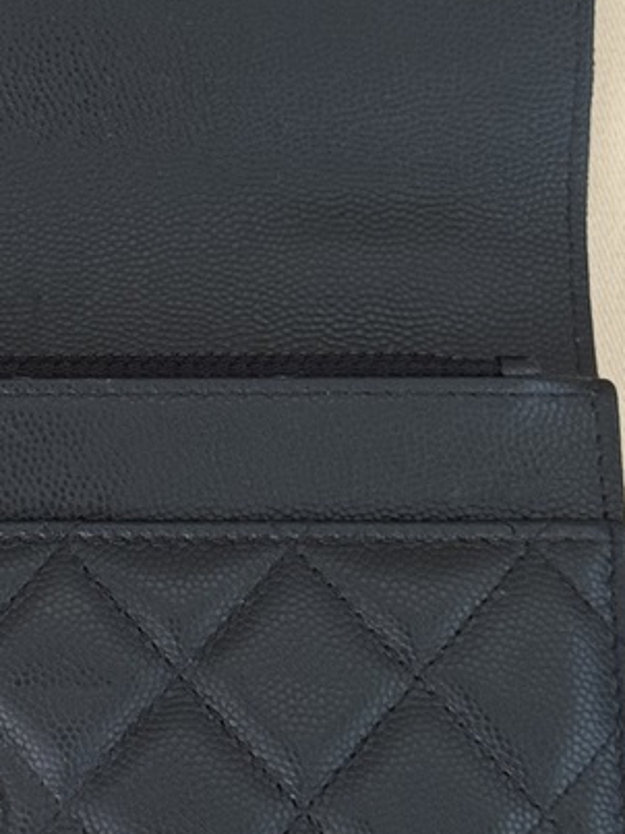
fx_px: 2890
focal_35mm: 120
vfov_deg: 16.4
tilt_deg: -82.0
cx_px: -62
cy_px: 286
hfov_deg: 12.1
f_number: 1.78
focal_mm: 6.76
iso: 250
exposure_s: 1/45
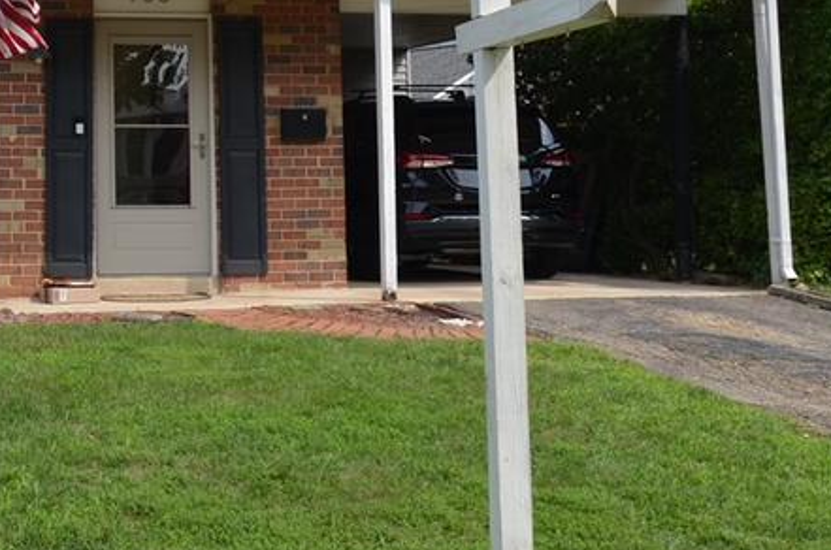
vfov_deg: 18.1
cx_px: -49
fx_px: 1685
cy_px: 4
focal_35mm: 73
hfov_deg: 25.9
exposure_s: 1/250
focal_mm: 21
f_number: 8
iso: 125
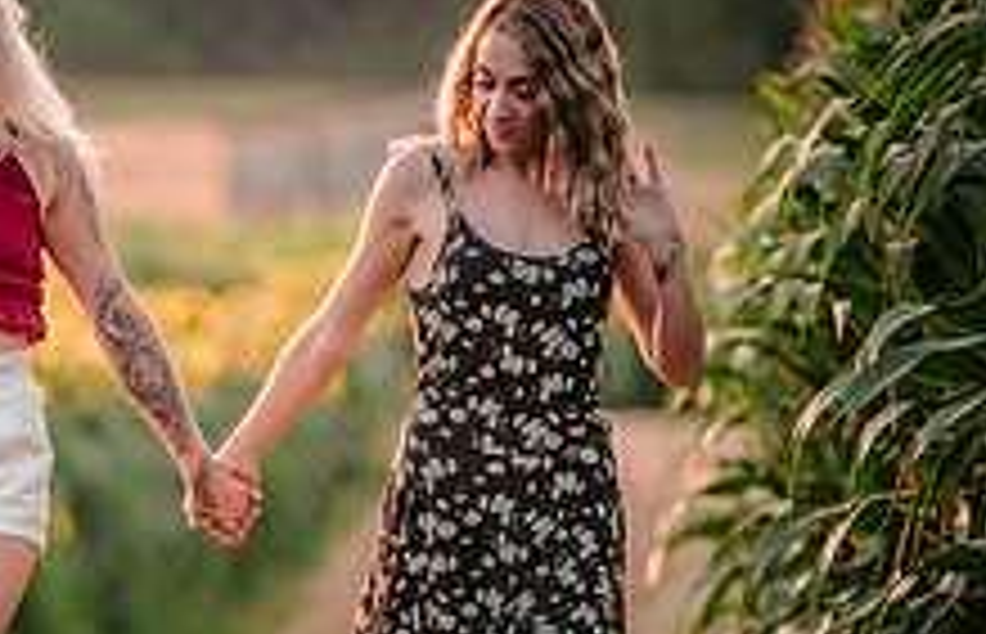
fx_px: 14499
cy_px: 392
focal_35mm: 535
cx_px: -149
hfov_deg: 3.9
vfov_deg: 2.5
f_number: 2.8
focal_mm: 200
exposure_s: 1/250
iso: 80
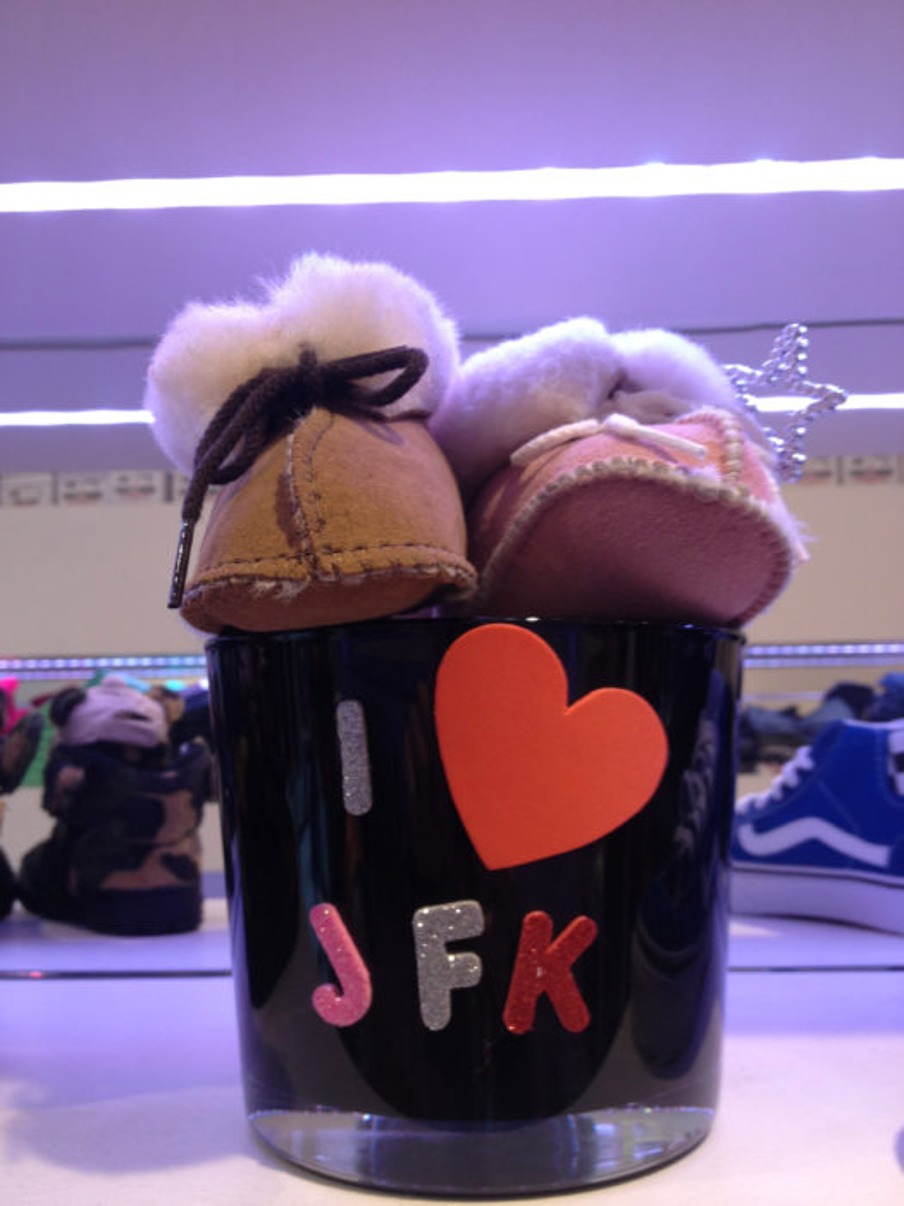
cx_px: 452
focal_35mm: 35
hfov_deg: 40.7
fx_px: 1219
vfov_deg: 52.6
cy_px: 603
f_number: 2.4
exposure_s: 1/20
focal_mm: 4.28
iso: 64
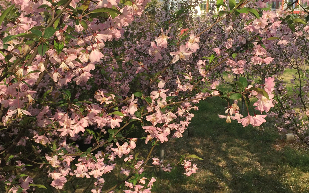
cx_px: 146
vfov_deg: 25.3
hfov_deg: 39.6
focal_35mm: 51
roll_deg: -0.1
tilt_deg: -11.9
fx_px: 430
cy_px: 121
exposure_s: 1/1130
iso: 32
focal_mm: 4.15
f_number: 2.2
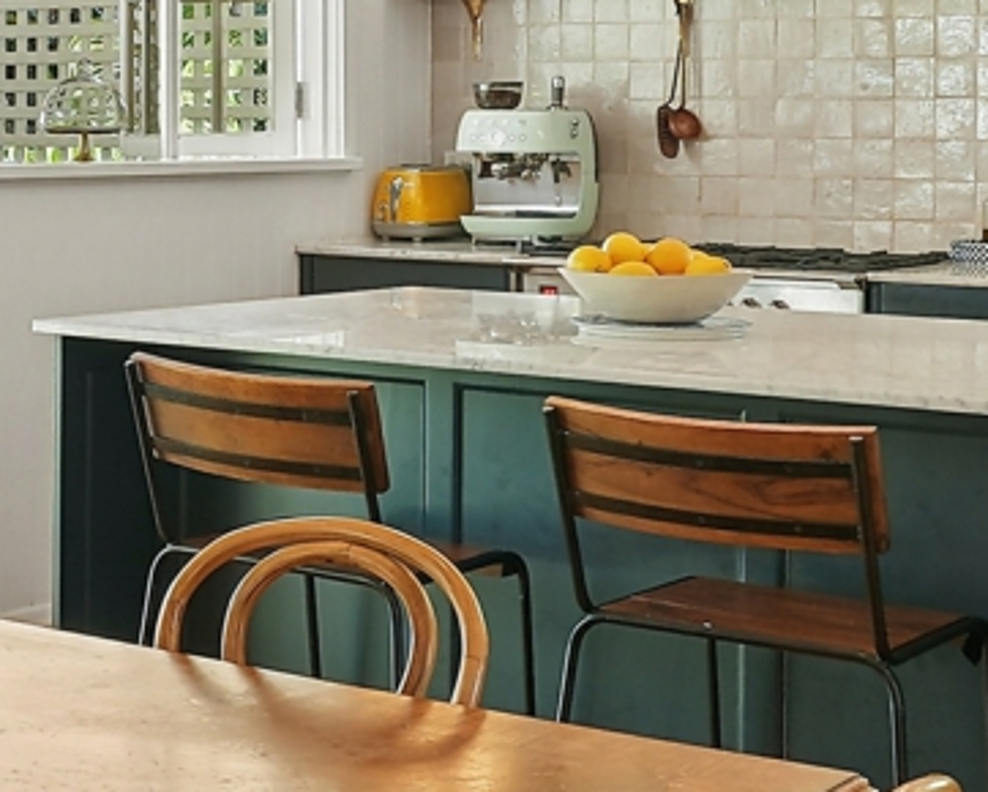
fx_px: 2428
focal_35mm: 83
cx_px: -101
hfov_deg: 21.8
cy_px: 150
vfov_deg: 18.3
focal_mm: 20
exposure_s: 1/4
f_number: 11
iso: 200
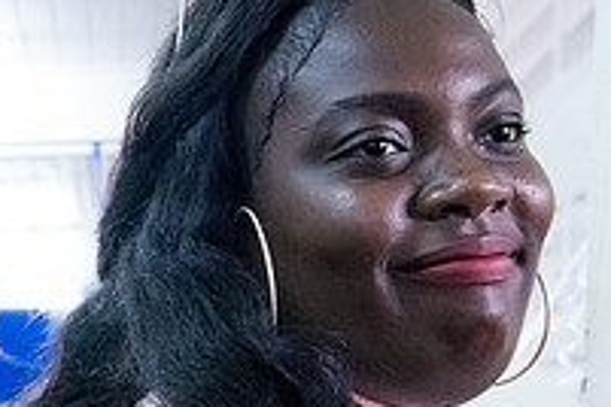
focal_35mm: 104
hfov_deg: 18.5
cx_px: -152
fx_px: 1765
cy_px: 512
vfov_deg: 12.8
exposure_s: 1/200
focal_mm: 36
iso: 25600
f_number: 6.3
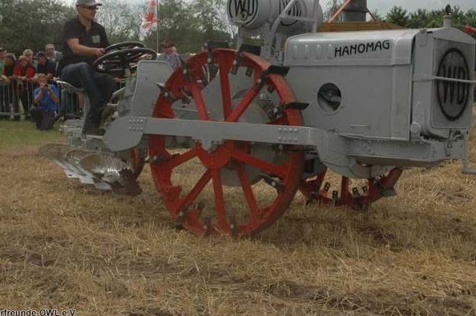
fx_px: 828
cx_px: 278
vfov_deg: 21.6
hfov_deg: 32.0
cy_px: 110
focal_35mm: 63
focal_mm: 31
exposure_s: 1/500
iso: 400
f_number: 8
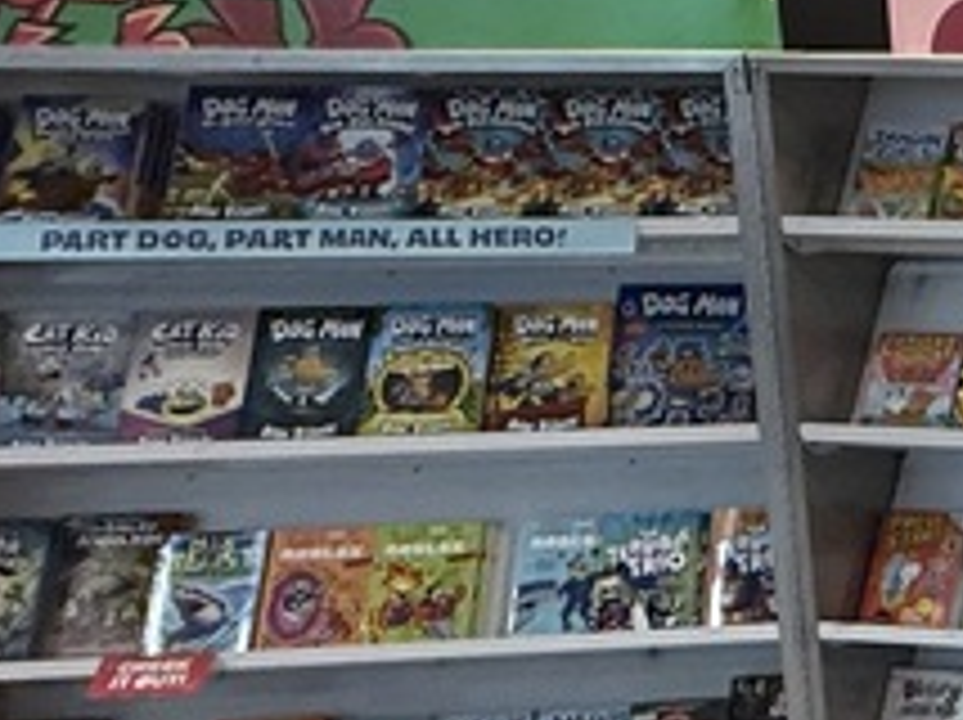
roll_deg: -0.5
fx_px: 1862
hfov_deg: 19.3
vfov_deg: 21.9
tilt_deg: -10.9
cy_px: 360
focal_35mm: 67
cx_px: 1854
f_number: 2.2
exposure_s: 1/67
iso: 320
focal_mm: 2.22
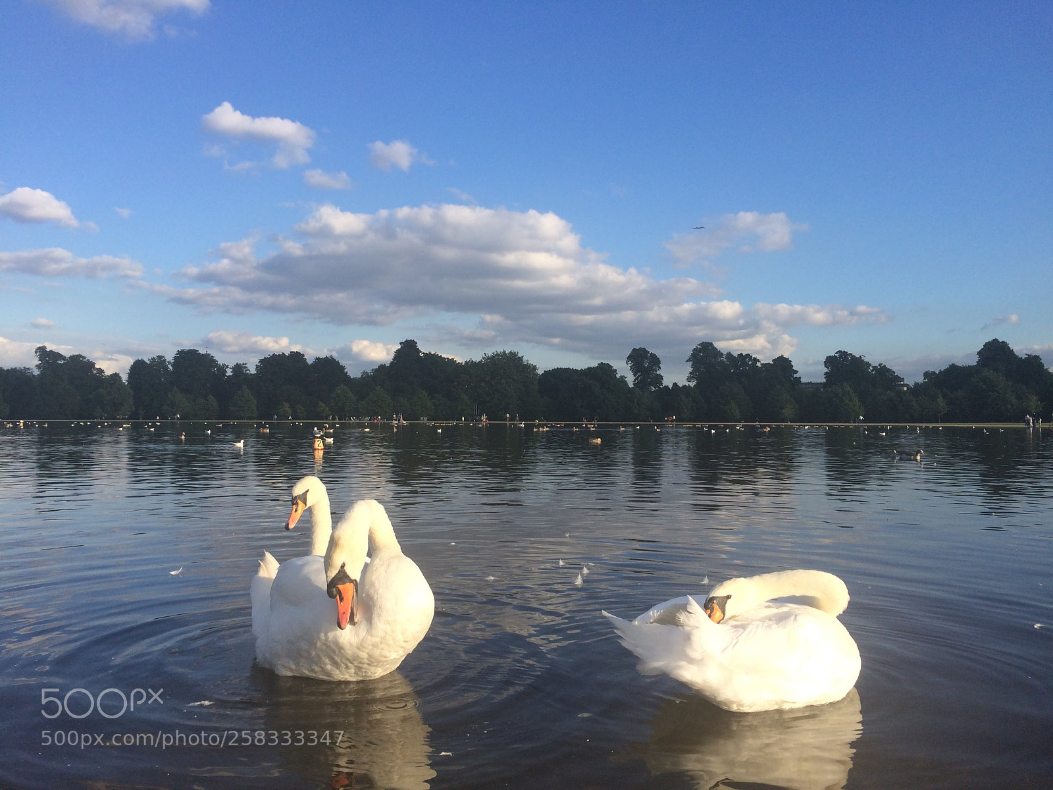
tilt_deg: +1.9
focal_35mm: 29
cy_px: 395
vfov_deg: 48.2
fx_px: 882
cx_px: 526
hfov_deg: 61.7
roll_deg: +0.6
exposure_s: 1/1414
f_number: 2.2
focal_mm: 4.15
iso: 32
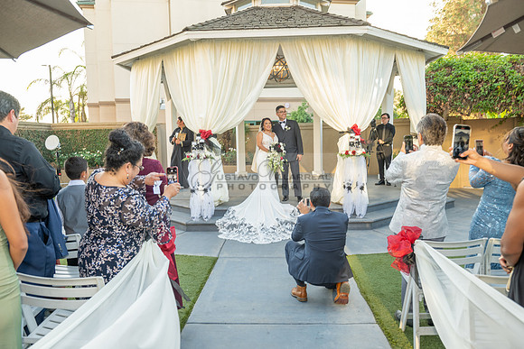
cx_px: 262
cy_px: 174
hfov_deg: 63.6
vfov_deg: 45.0
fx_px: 422
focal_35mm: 29
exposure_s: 1/200
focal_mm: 29
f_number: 5.6
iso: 500
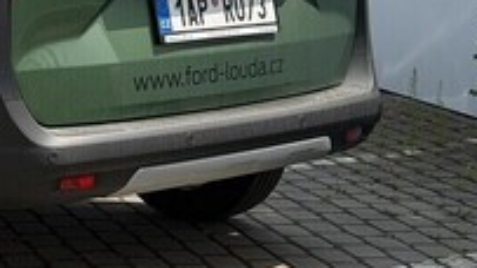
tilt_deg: -0.5
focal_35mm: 142
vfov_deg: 8.4
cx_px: -125
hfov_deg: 14.6
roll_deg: +0.4
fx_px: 1795
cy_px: -130
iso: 64
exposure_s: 1/4329
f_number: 1.78
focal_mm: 6.76
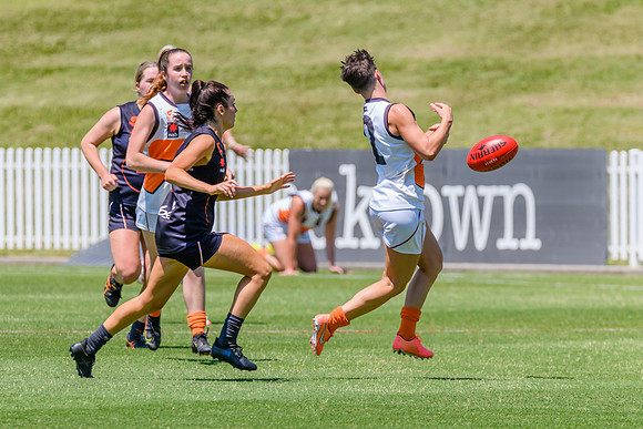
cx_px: 281
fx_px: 10955
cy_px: 215
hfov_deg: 3.4
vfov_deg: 2.2
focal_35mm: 613
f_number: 10
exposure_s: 1/2000
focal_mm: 460
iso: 800
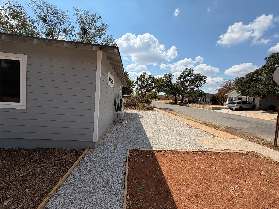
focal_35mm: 14
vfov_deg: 85.7
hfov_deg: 102.1
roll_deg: -0.8
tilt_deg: -2.0
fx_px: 113
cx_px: 140
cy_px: 104
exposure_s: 1/1017
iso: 20
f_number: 2.2
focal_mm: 2.22
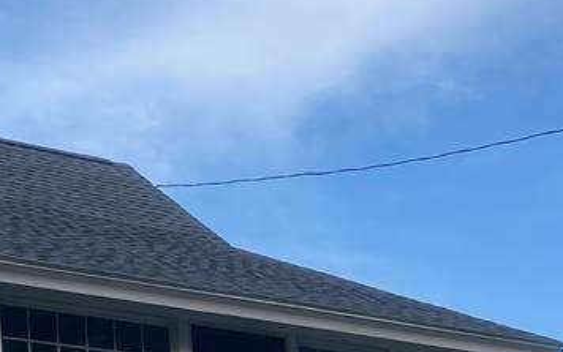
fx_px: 1520
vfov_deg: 12.2
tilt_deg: +7.9
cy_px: 620
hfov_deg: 18.9
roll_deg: +1.5
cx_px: -240
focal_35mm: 99
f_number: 1.8
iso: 32
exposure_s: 1/633
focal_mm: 4.25
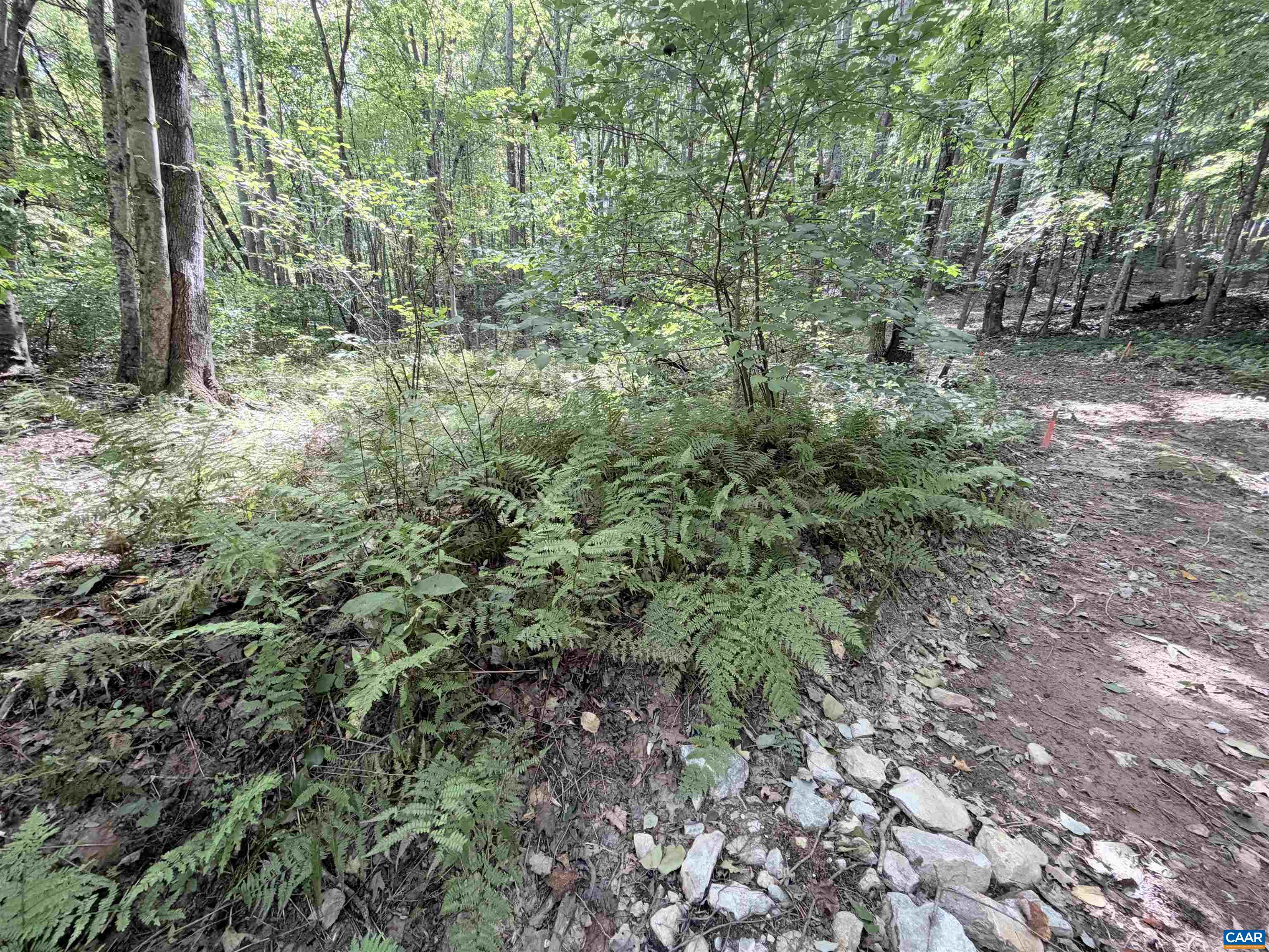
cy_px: 476
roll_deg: -2.2
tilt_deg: -15.4
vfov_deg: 85.7
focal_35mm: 14
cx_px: 634
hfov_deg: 102.1
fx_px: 513
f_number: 2.2
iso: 200
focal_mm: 2.22
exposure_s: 1/121
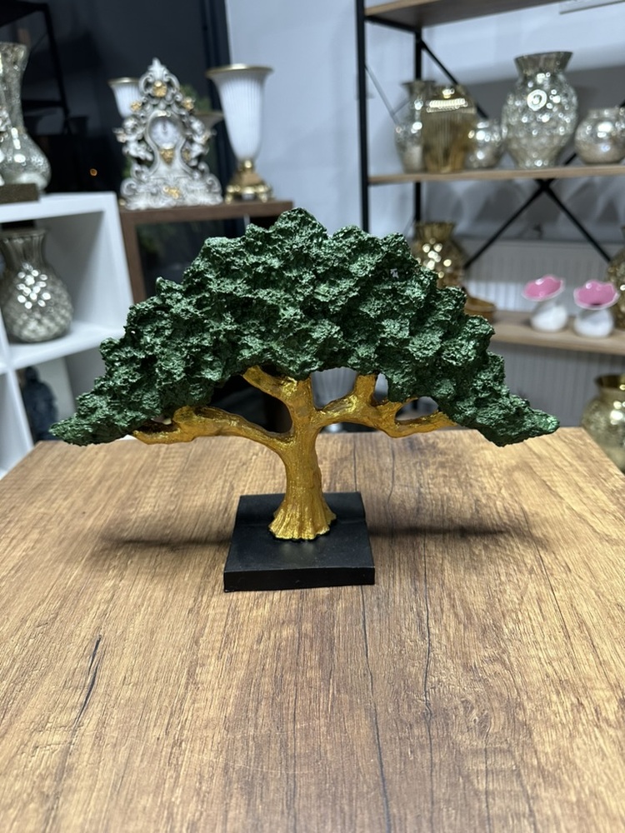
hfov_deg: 56.8
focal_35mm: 24
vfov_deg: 71.6
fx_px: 578
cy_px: 416
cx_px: 312
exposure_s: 1/50
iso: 320
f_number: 1.78
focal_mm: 6.86
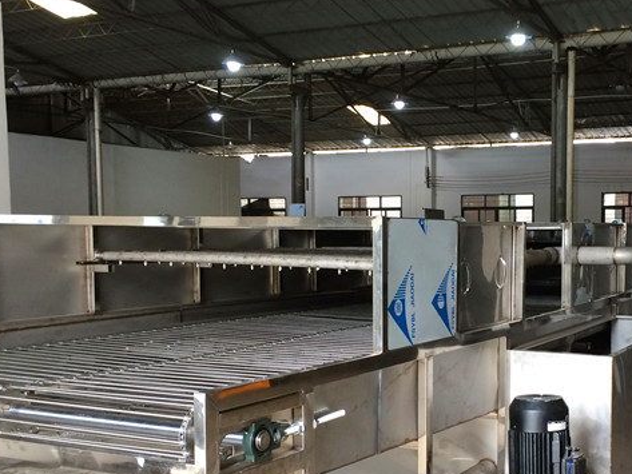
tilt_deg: -5.4
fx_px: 895
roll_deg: -1.1
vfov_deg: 29.5
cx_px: 457
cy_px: 306
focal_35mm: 49
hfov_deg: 38.1
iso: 40
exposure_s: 1/30
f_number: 2.2
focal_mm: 4.15
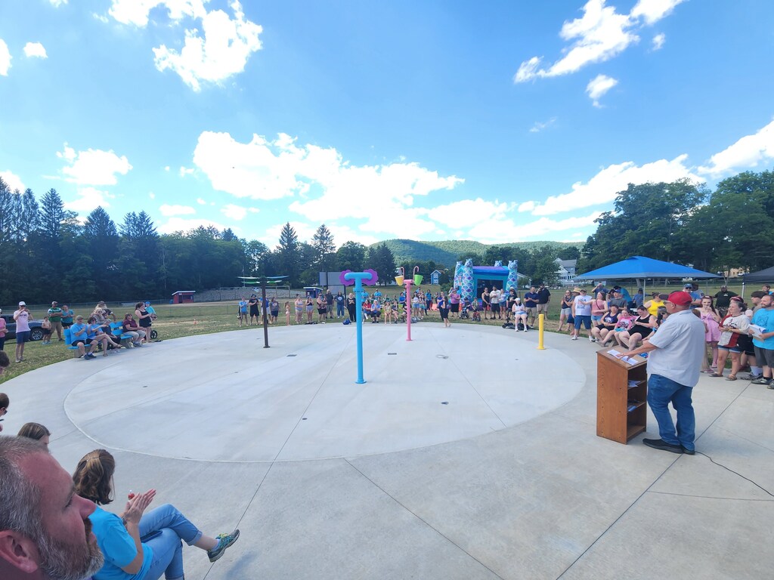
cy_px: 290
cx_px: 387
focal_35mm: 13
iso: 50
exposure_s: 1/583
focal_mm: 2.2
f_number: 2.2
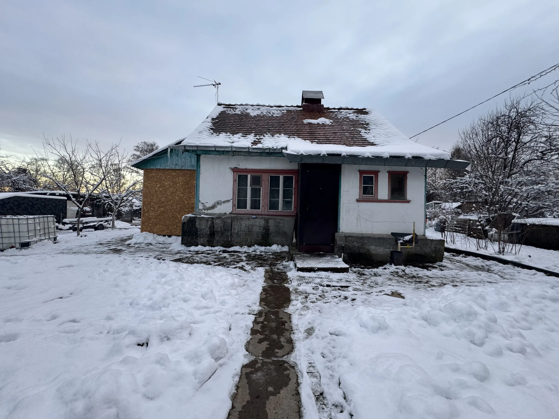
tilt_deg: -1.0
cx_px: 280
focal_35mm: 14
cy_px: 210
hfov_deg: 102.1
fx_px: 226
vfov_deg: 85.7
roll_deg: -2.4
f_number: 2.2
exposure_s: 1/99
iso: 80
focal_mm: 2.22
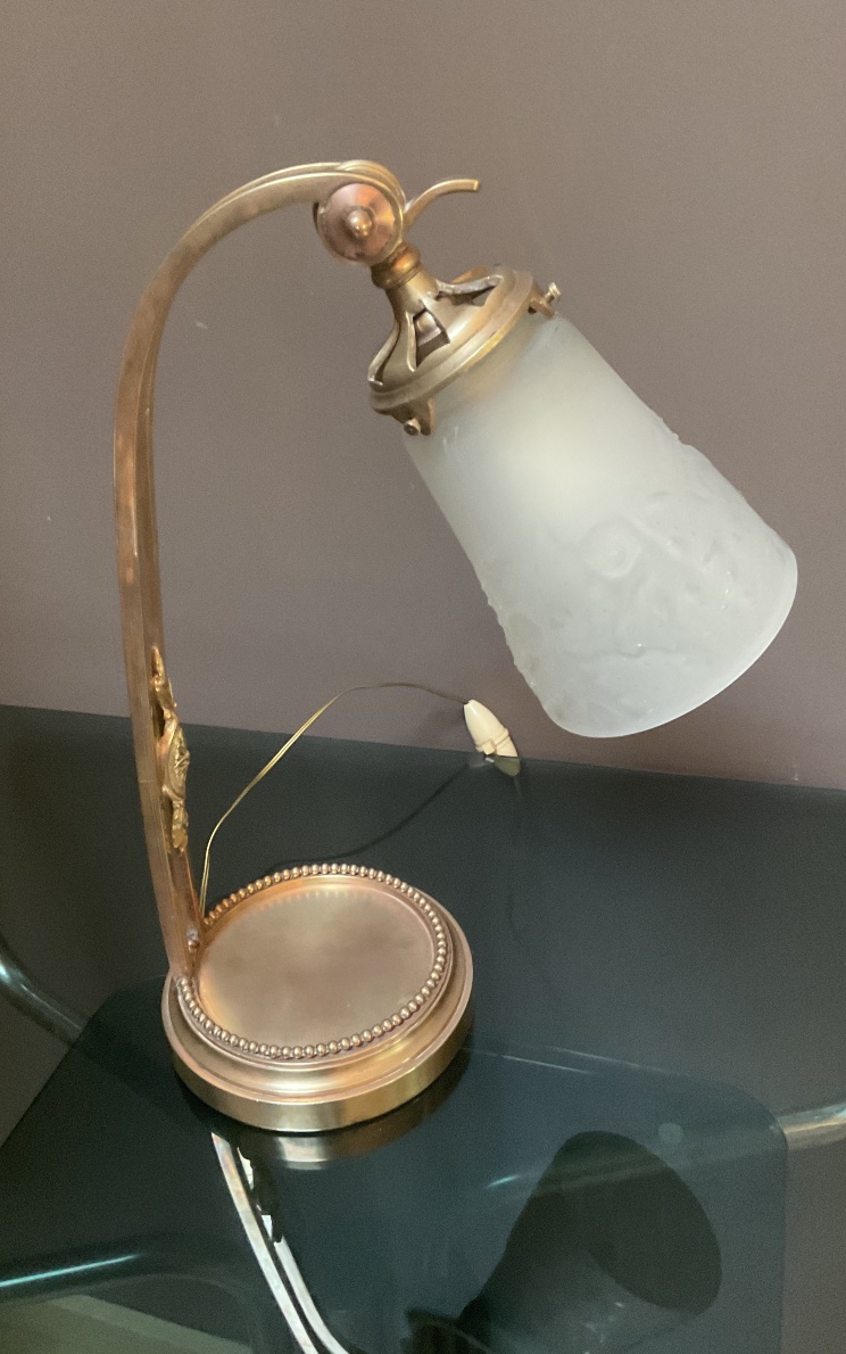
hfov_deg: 40.6
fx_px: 1143
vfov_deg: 61.2
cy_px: 679
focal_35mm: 31
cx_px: 410
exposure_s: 1/30
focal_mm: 3
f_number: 1.8
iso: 400
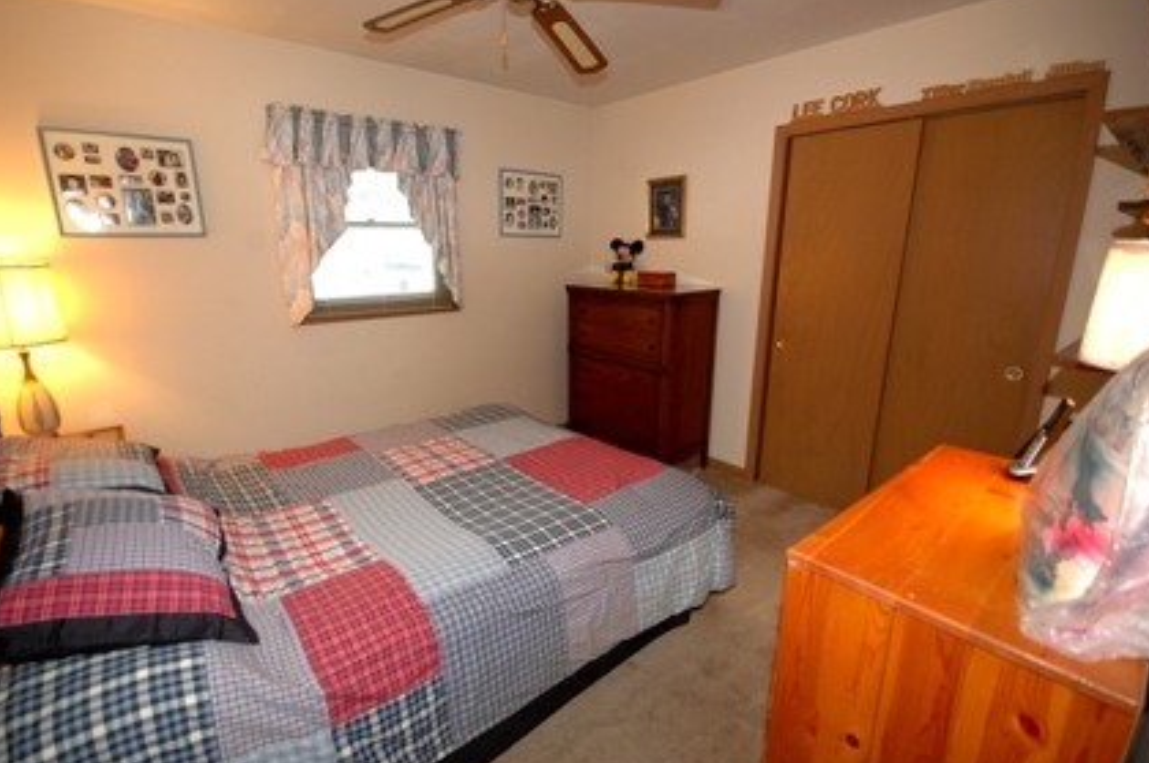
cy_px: 375
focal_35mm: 16
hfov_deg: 96.8
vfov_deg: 73.6
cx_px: 553
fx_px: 510
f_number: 4
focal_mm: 10
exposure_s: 1/13
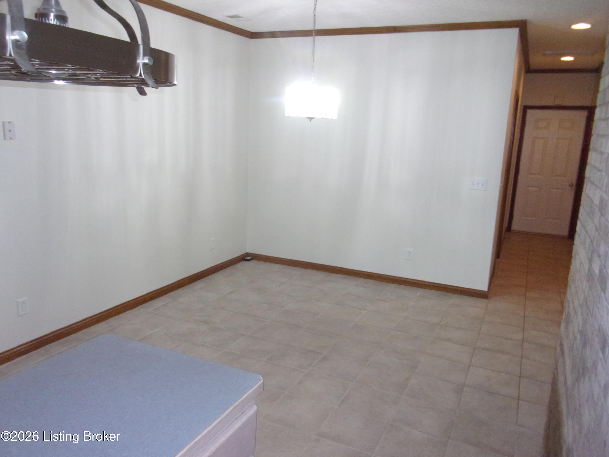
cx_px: 304
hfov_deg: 63.4
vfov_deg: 49.7
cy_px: 228
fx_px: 493
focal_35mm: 28
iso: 395
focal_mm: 5.1
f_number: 3.9
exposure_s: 1/34
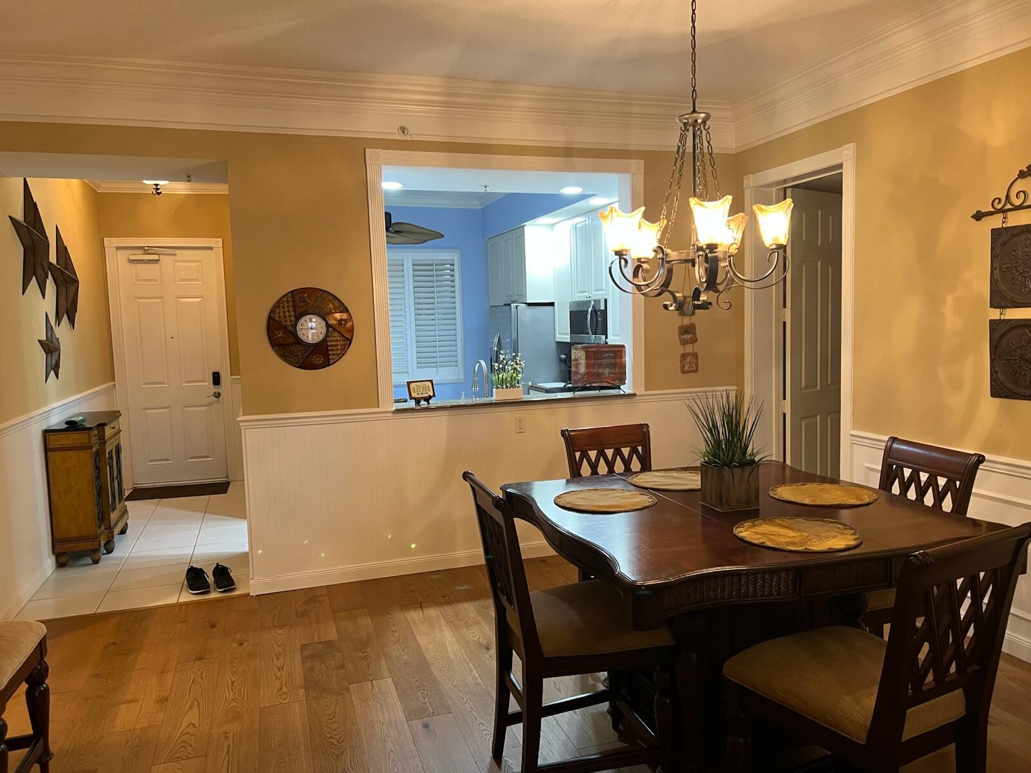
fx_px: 774
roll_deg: +2.4
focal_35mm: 26
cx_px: 516
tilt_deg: -4.8
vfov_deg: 53.1
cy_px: 386
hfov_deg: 67.3
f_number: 1.5
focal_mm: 5.7
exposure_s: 1/60
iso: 250
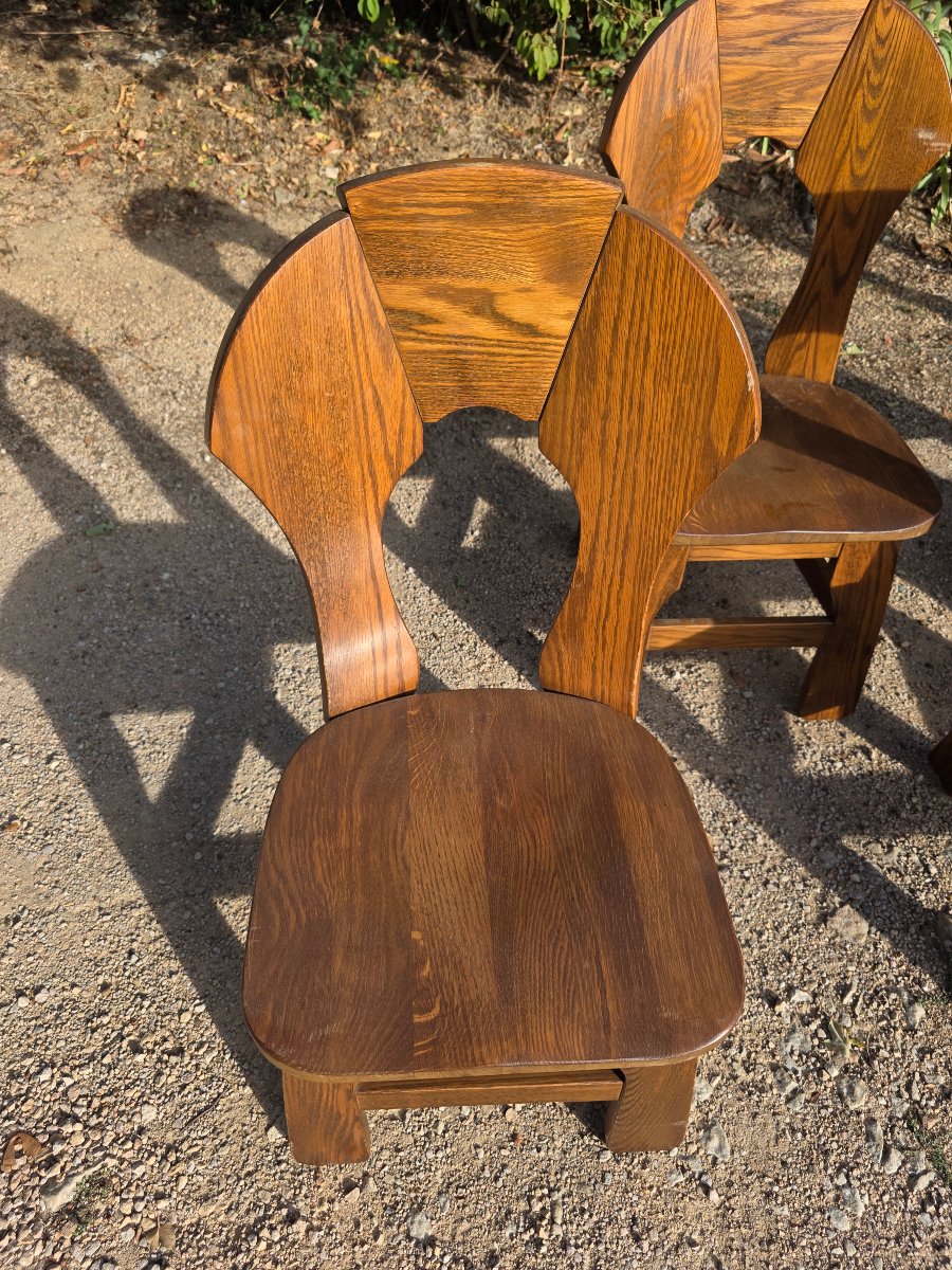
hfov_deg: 58.9
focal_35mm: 23
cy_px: 635
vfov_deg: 73.9
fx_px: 843
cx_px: 476
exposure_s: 1/2122
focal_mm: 6.3
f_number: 1.7
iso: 80
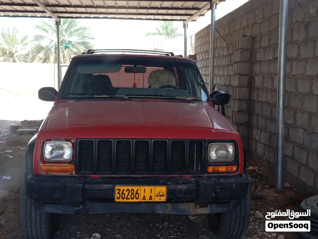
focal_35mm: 46
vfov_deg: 31.6
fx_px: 423
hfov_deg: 41.2
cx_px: 159
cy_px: 120
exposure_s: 1/100
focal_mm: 4.22
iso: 121
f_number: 1.8
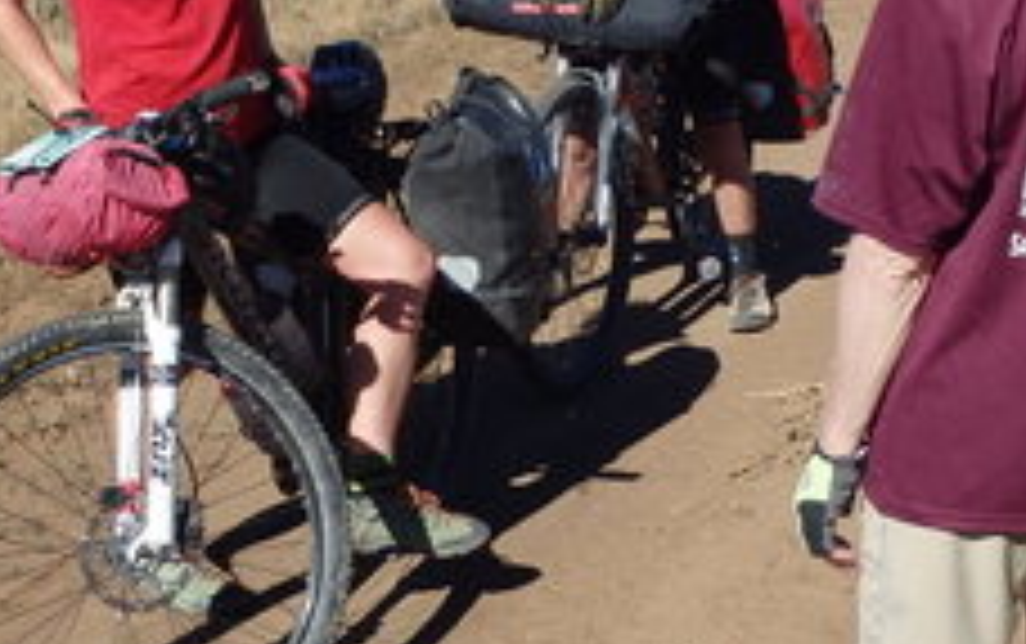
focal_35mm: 79
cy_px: 254
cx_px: 716
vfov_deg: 16.5
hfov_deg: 25.9
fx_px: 2211
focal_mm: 6.1
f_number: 13
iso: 125
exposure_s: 1/100
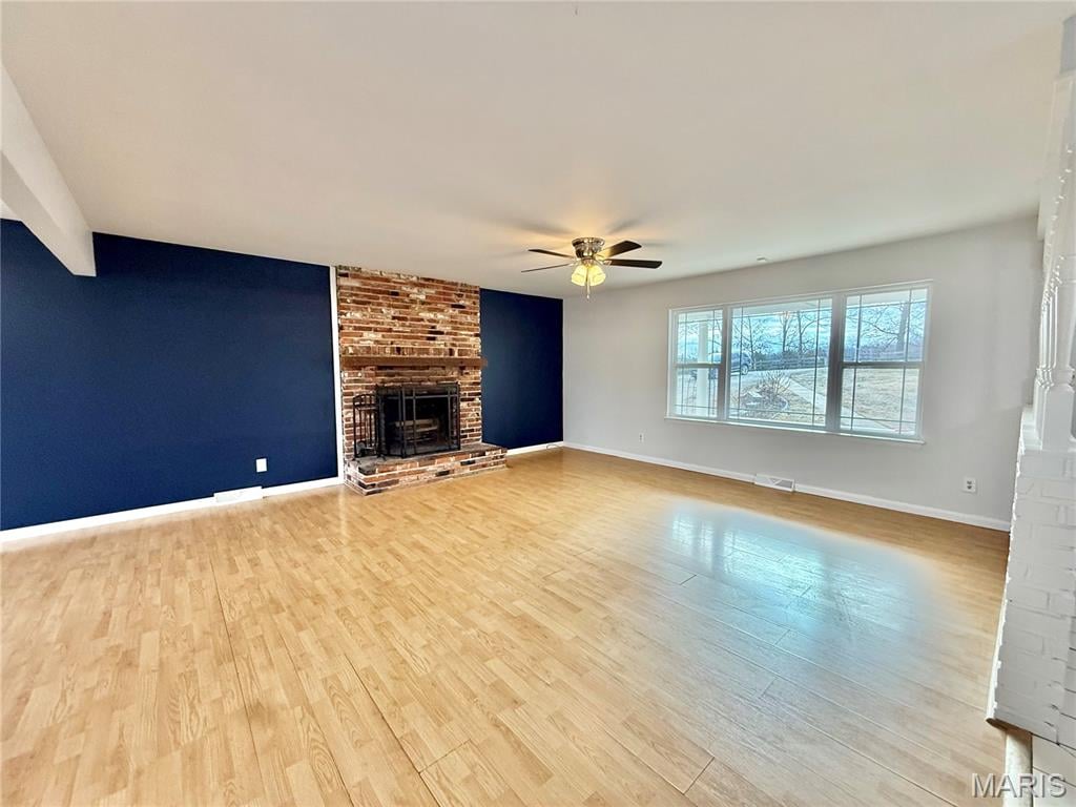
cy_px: 404
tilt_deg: -3.9
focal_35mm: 14
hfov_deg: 102.1
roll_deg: -0.2
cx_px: 538
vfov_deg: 85.7
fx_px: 435
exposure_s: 1/120
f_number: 2.2
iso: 250
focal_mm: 2.22
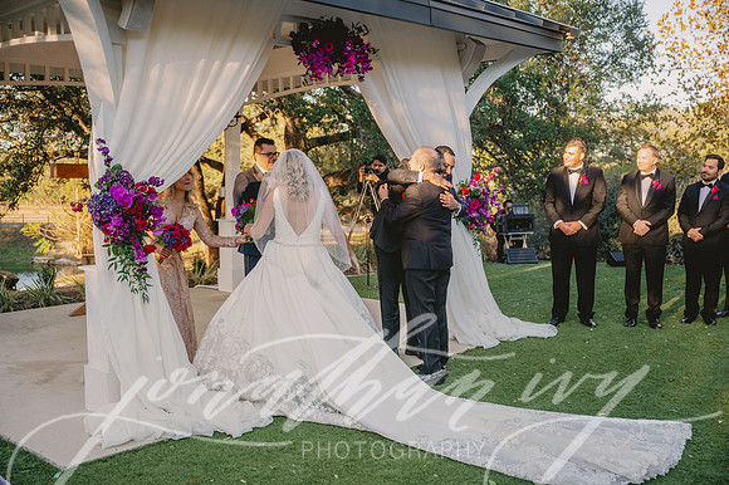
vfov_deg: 36.8
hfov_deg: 53.2
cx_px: 364
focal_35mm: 36
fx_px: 729
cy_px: 242
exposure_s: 1/1600
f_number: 2.8
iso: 320
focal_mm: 36
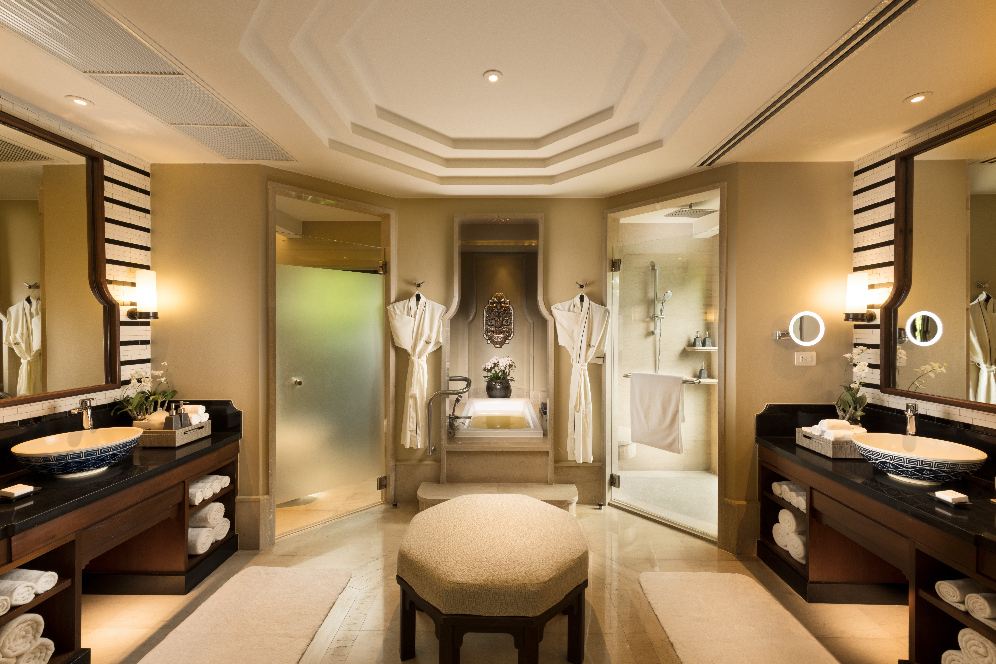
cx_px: 498
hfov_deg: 100.4
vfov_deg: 77.3
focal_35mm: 15
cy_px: 332
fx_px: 415
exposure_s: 1/3
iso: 160
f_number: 14
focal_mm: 15
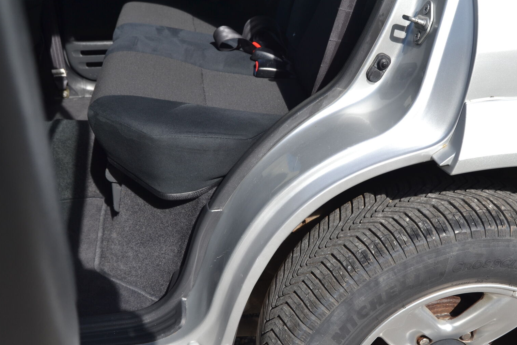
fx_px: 627
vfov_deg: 30.7
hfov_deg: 44.6
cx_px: 306
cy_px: 195
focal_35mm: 44
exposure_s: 1/200
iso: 100
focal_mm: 23
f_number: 7.1
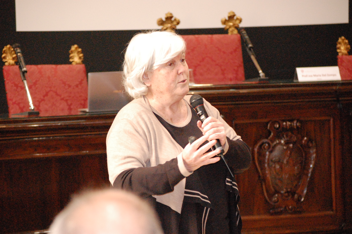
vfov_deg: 14.0
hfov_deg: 20.9
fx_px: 952
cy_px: 117
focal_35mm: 98
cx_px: 176
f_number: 4.2
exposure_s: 1/80
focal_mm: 65
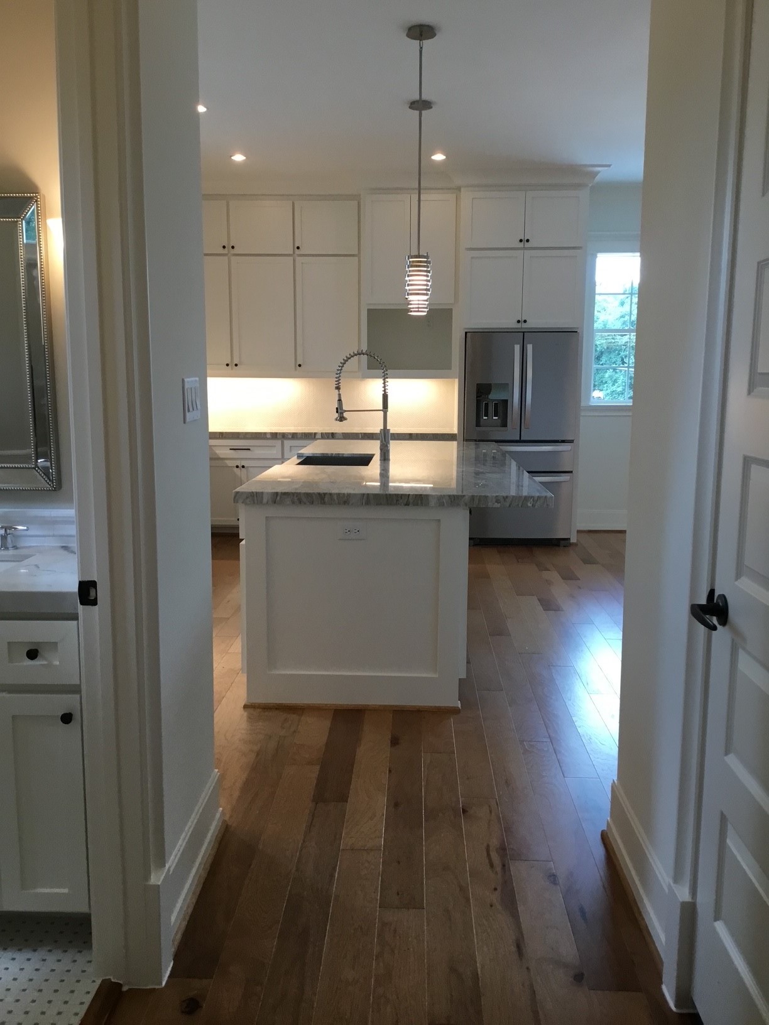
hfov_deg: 45.4
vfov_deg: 58.4
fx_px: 918
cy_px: 512
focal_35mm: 31
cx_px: 384
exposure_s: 1/30
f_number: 2.4
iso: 32
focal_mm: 3.3
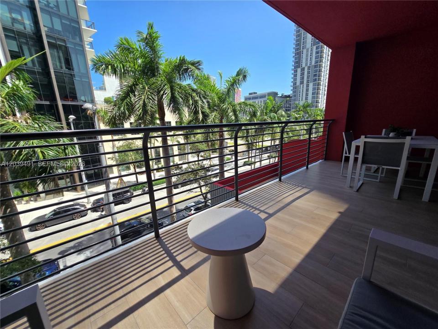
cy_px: 164
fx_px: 164
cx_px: 219
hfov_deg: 106.2
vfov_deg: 89.9
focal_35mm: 13
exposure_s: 1/1205
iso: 50
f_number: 2.2
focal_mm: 2.2
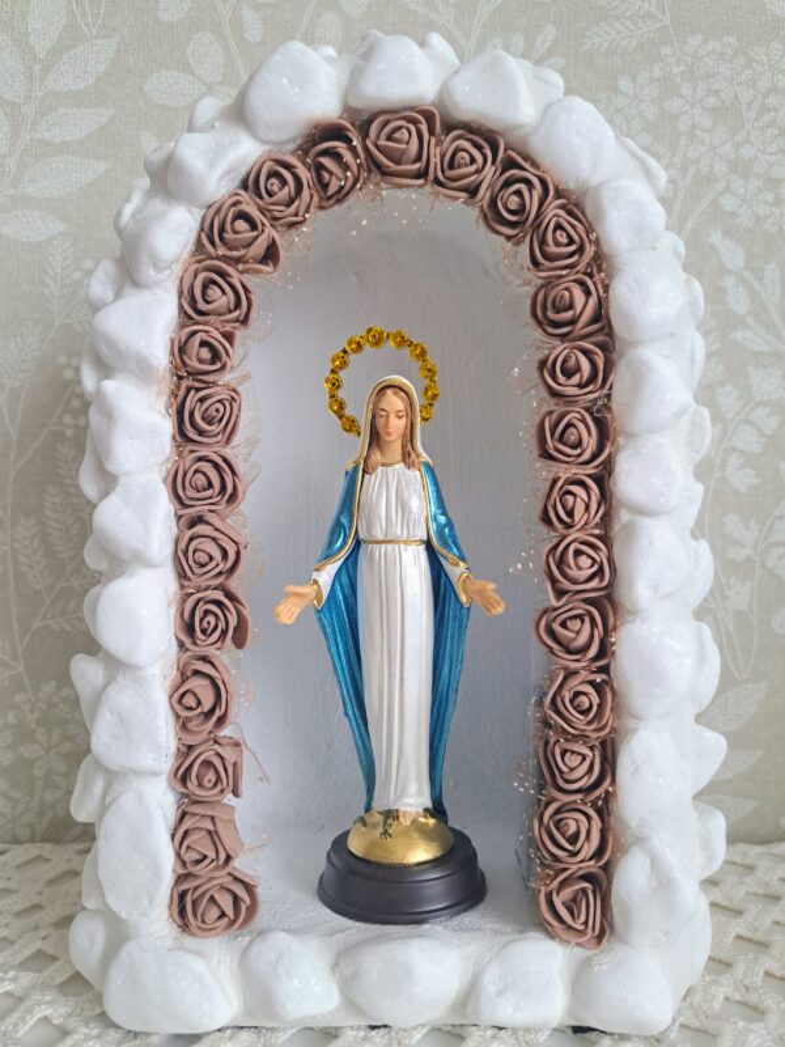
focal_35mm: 24
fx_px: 726
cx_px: 392
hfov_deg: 56.8
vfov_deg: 71.6
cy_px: 524
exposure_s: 1/25
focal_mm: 5.23
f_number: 1.8
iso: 500
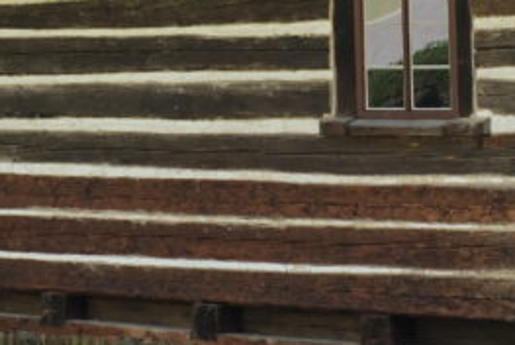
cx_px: 374
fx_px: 2950
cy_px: -66
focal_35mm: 206
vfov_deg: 6.6
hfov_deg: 10.0
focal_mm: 35
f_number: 4.5
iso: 320
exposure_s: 1/680
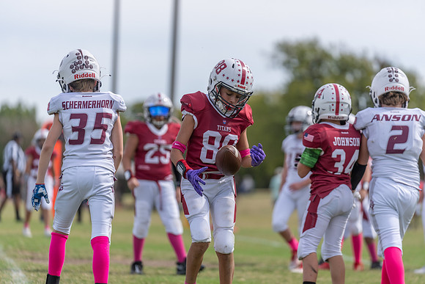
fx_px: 2362
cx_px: 212
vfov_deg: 6.9
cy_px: 142
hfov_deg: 10.3
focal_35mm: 200
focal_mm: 200
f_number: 3.2
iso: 125
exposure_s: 1/1600
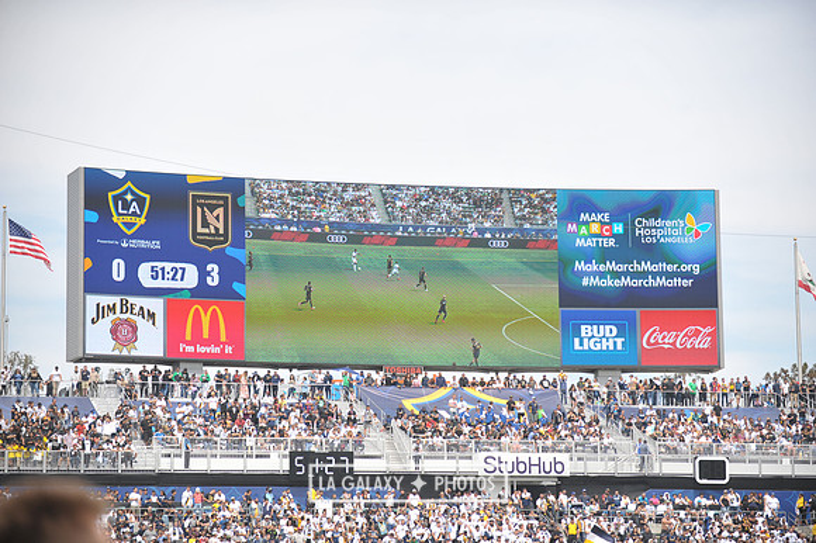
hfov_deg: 17.7
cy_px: 272
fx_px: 2628
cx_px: 408
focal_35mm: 116
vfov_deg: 11.8
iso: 320
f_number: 3.5
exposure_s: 1/2500
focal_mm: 116
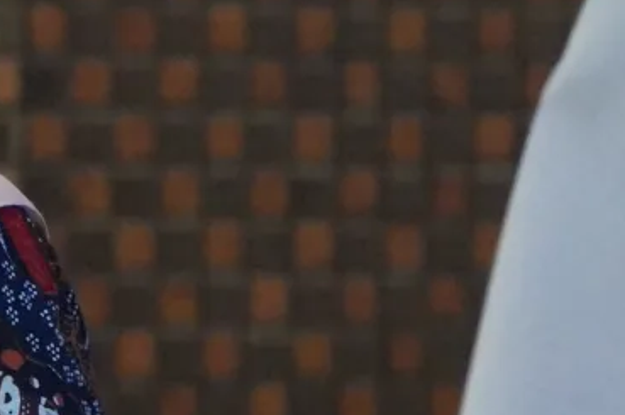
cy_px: 233
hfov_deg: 1.5
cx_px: -918
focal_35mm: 1349
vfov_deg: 1.0
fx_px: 23389
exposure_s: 1/100
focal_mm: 259
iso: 12800
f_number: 5.6
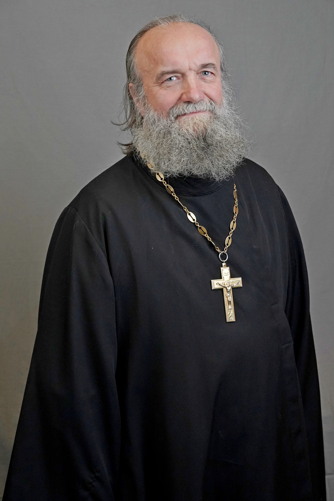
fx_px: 1183
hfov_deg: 16.1
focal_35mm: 85
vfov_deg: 23.9
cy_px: 250
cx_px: 167
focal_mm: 85
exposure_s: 1/100
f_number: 6.3
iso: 4000
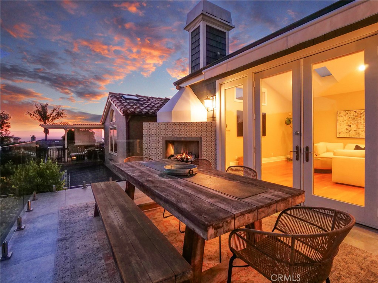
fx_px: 175
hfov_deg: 94.5
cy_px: 142
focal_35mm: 16
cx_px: 189
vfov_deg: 78.1
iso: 2500
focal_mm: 8
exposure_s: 1/5
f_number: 7.1
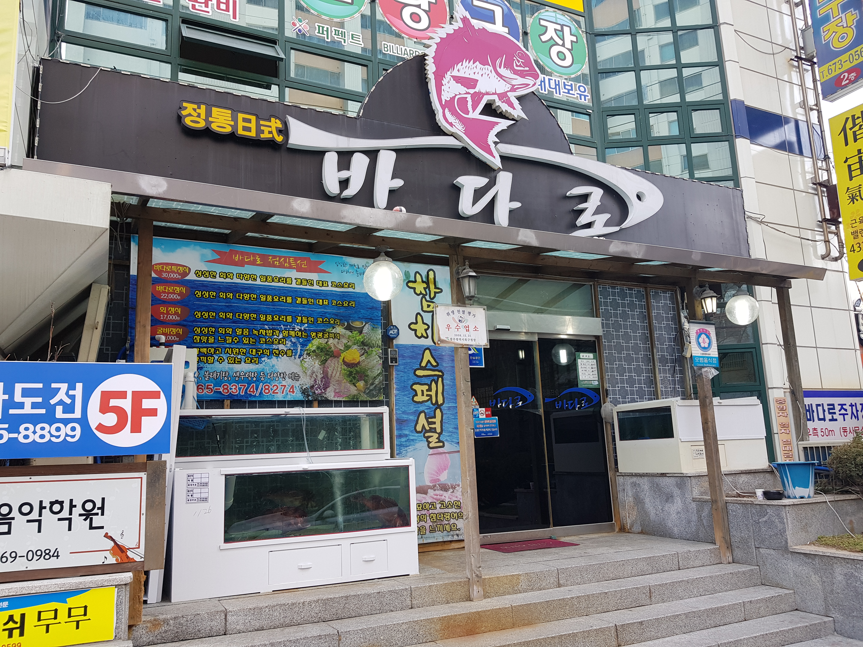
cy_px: 324
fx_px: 648
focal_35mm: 26
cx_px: 432
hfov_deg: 67.3
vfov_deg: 53.1
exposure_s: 1/168
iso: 40
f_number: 1.7
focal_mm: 4.2
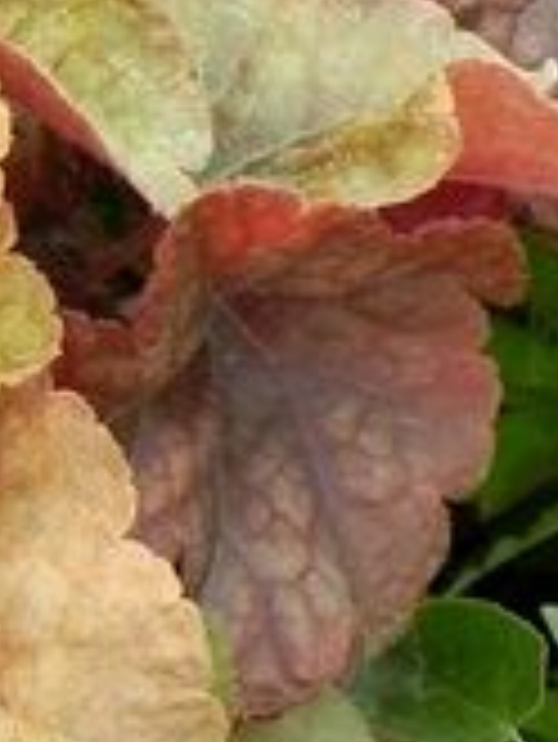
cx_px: -562
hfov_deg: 2.1
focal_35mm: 699
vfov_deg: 2.8
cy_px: -157
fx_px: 15004
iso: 160
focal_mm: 25.7
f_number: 5.6
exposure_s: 1/40
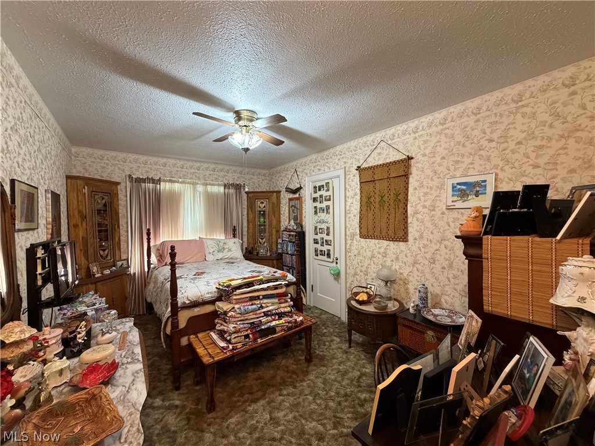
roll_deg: +0.3
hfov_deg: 102.1
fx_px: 241
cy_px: 223
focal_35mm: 14
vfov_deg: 85.7
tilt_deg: -1.9
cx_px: 298
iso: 500
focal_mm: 2.22
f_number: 2.2
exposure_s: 1/60
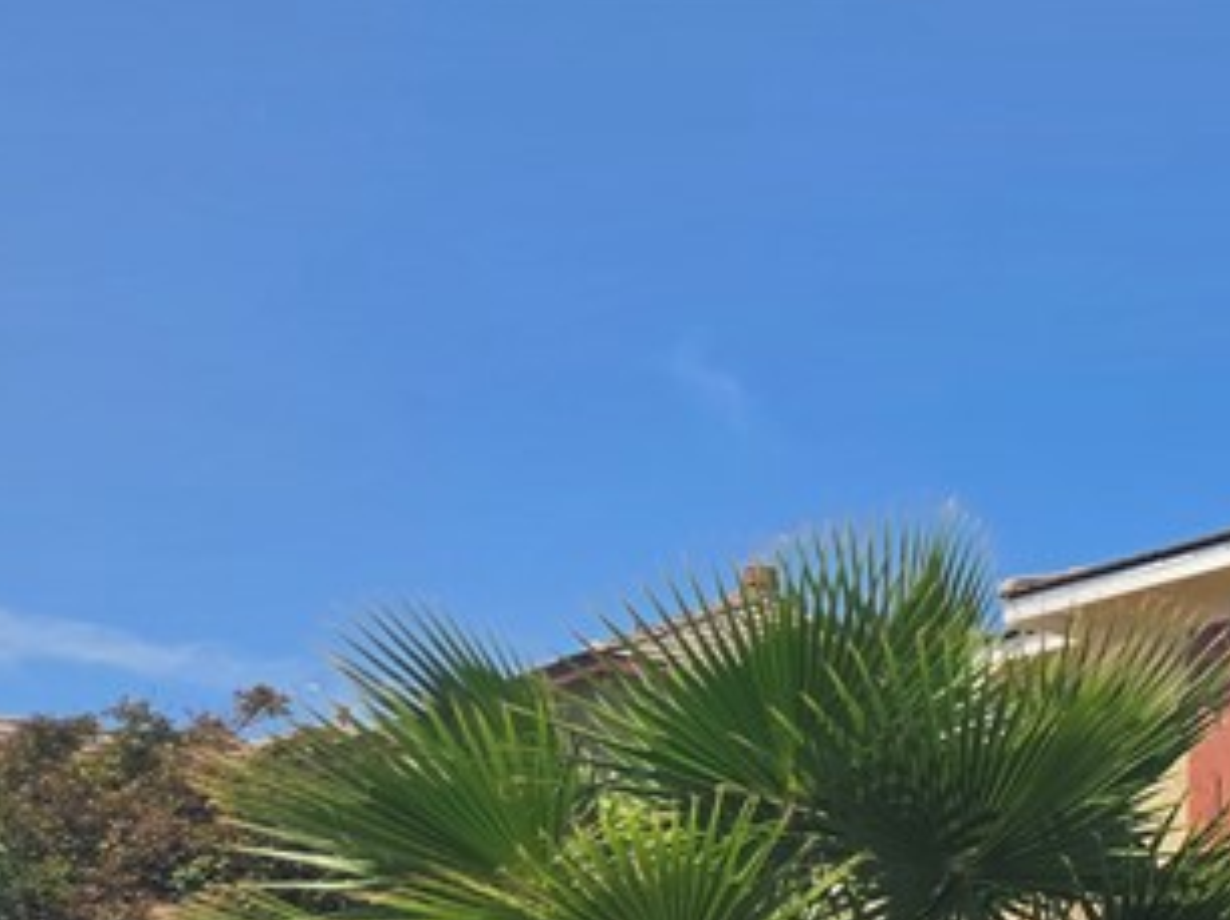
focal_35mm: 77
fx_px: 2734
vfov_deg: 18.4
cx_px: 1970
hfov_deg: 20.6
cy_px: 1000
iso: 80
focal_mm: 5.4
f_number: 1.8
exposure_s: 1/4770
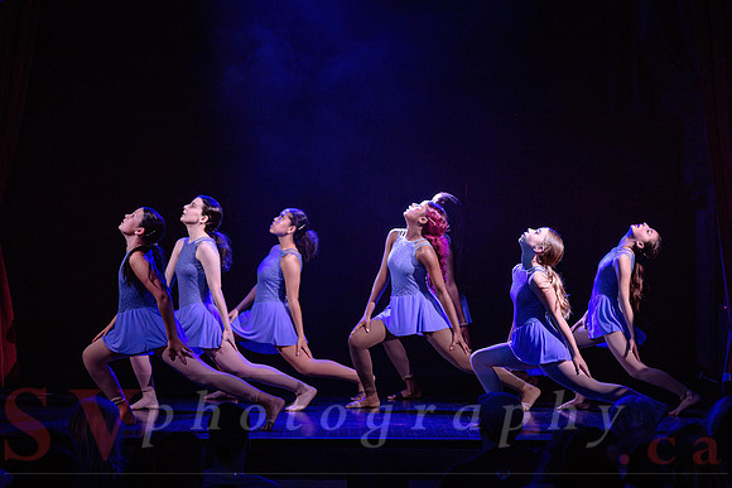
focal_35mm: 124
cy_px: 191
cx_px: 446
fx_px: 2526
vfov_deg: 11.0
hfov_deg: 16.5
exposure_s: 1/200
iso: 1600
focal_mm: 102
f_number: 2.8
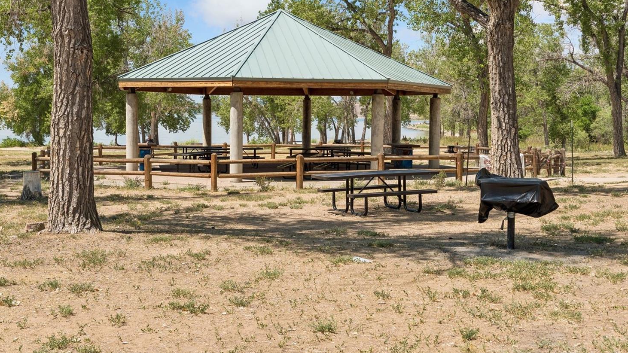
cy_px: 137
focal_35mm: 47
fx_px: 783
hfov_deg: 43.7
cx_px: 287
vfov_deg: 25.4
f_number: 9
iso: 400
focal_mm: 41
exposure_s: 1/800
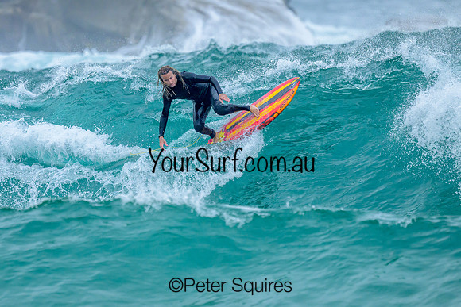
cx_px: 177
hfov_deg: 1.9
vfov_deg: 1.3
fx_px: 14084
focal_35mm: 1100
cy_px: 156
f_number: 6.3
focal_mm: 800
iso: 1250
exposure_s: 1/3200
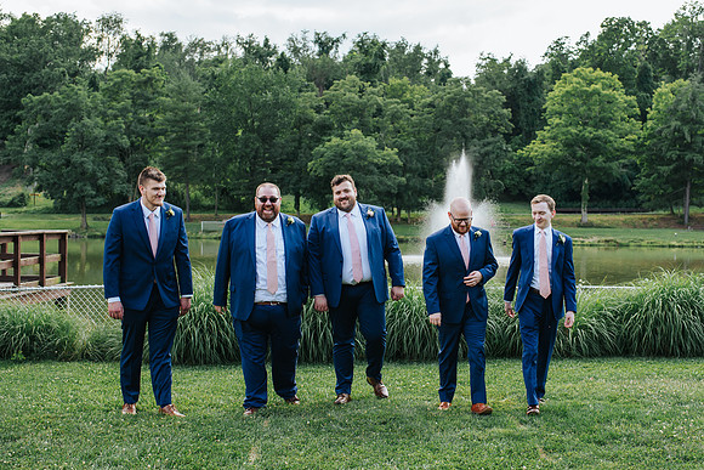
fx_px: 859
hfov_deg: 44.5
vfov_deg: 30.6
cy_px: 240
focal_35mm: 44
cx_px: 393
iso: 220
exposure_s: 1/640
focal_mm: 35
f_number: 3.2
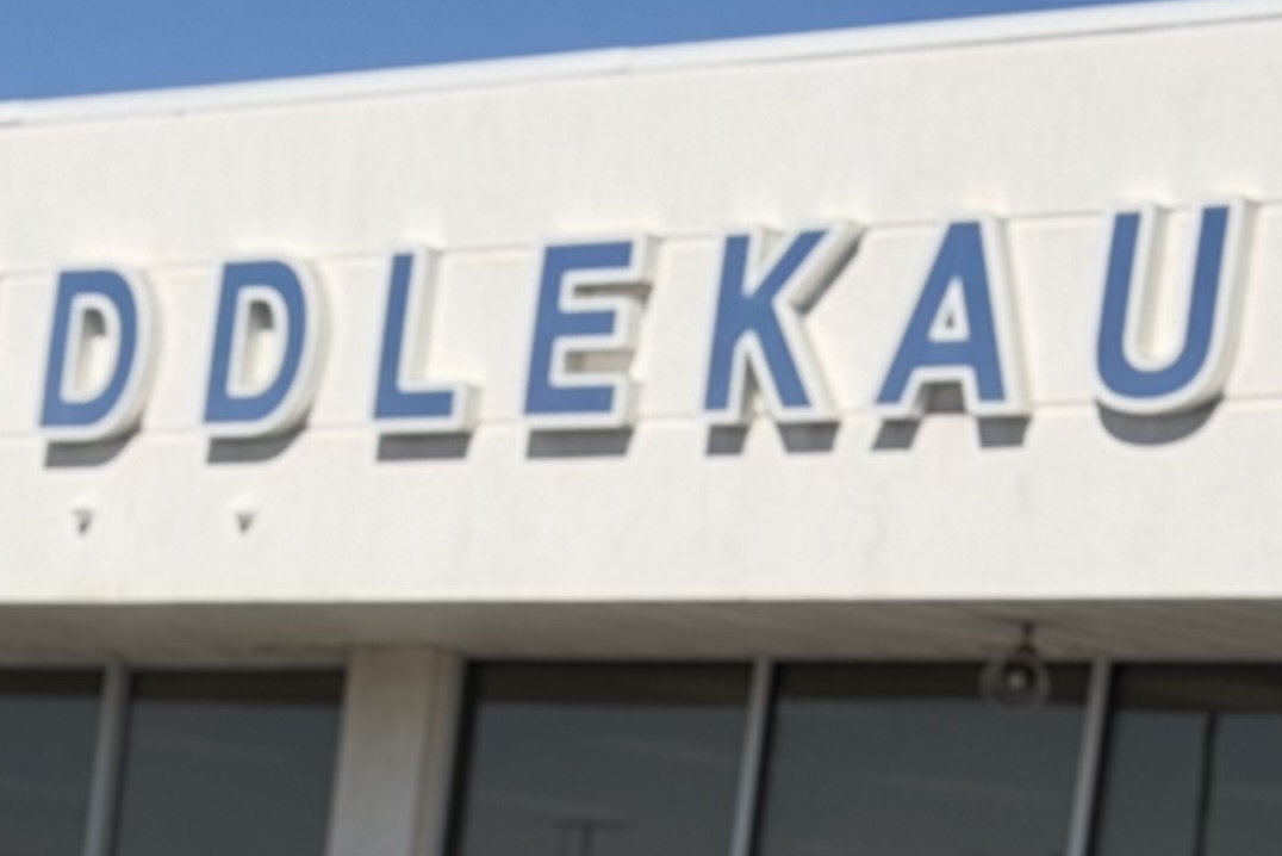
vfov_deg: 7.1
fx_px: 6661
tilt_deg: -5.5
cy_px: 1792
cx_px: -410
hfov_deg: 10.7
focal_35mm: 187
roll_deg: -5.8
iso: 80
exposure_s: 1/8772
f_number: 1.78
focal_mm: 6.76
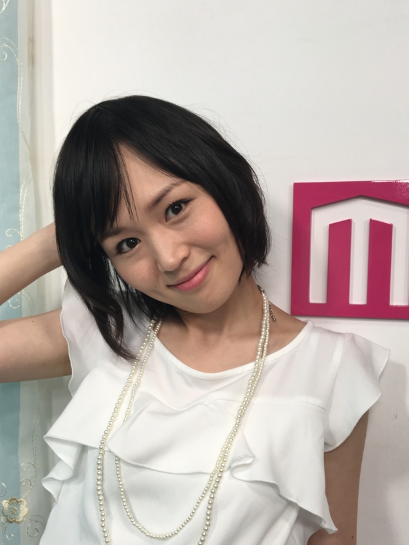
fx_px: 551
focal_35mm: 35
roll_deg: -0.4
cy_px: 324
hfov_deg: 40.6
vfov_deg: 52.3
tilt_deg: -4.0
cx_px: 235
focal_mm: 4.15
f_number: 2.2
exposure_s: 1/120
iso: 40
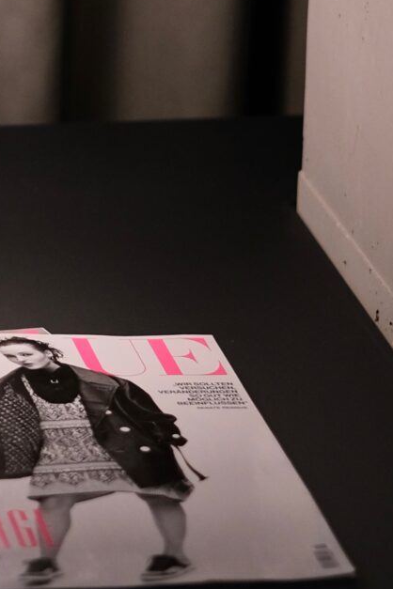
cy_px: 61
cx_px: -167
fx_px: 3340
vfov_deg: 10.0
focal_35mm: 204
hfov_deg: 6.7
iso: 640
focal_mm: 33
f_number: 1.4
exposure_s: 1/100
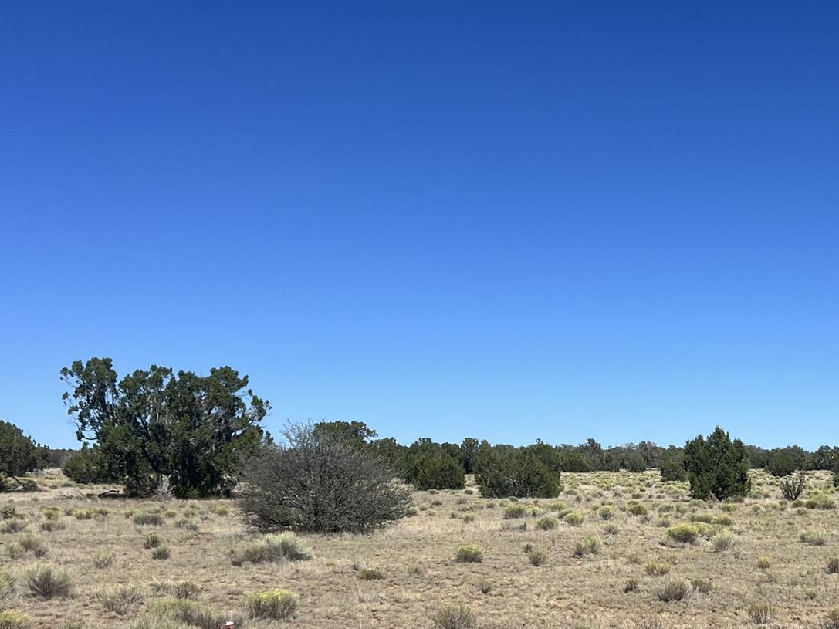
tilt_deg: -0.3
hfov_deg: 37.7
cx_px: 653
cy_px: 448
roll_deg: +0.6
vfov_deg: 29.3
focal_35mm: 49
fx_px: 1187
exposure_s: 1/5882
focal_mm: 5.7
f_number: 1.5
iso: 50
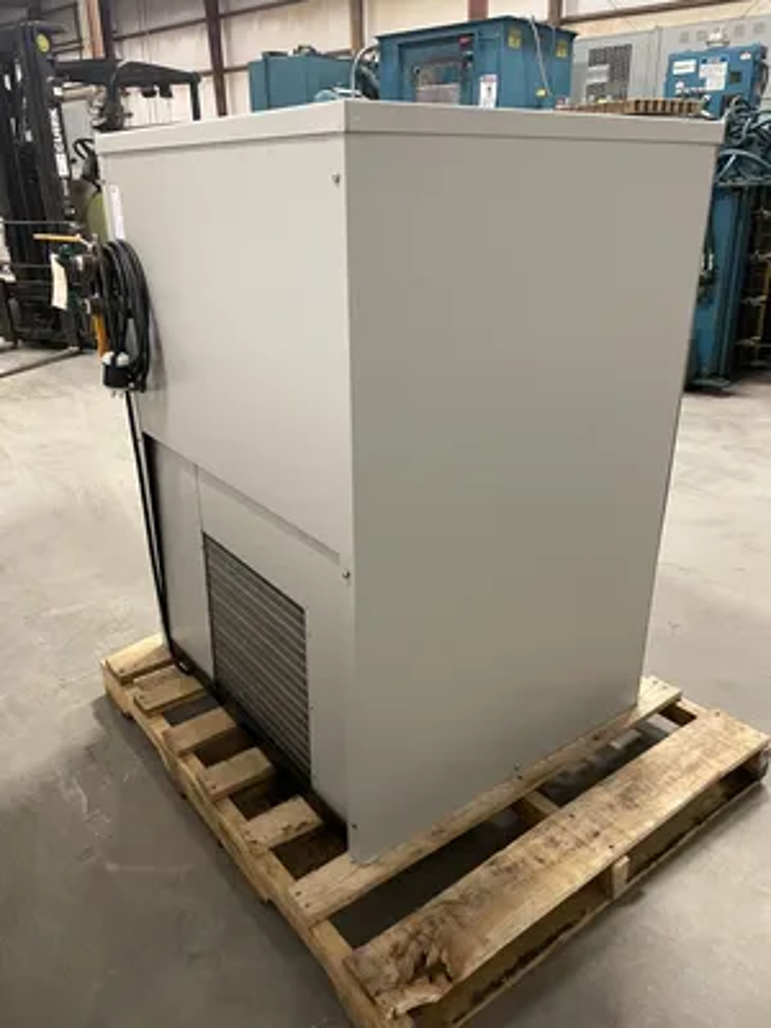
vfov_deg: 67.3
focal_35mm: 26
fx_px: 772
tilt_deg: -22.2
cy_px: 514
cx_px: 386
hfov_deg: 53.1
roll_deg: +0.3
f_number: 1.6
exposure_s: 1/60
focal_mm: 4.2
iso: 500
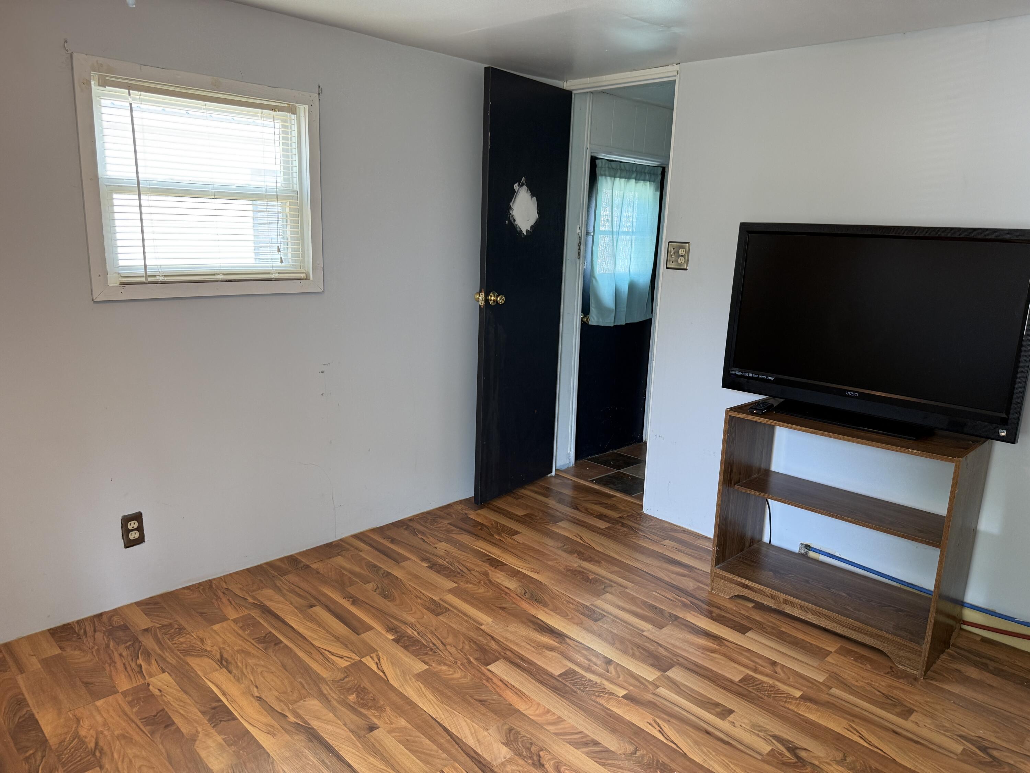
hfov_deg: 71.6
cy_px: 386
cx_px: 515
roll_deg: -1.5
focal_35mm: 24
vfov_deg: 56.8
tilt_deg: -11.8
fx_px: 714
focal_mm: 6.76
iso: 160
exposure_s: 1/60
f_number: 1.78
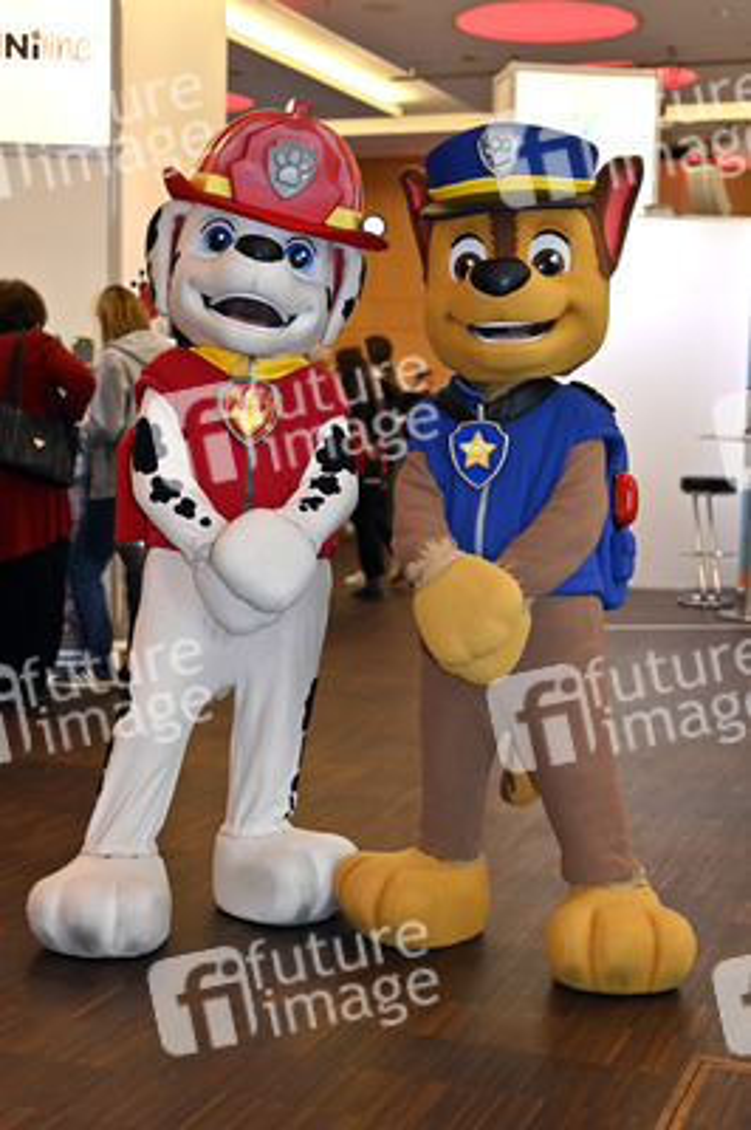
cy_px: 565
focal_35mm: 48
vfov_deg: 41.1
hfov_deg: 28.0
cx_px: 376
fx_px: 1504
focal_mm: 48
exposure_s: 1/200
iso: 400
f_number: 2.8
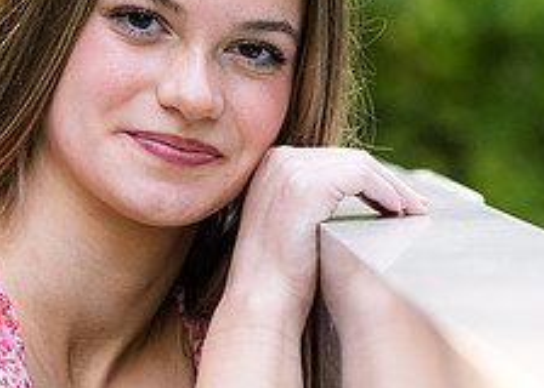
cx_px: 283
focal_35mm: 282
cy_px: 430
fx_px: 4357
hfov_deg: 7.1
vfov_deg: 5.1
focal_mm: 43
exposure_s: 1/400
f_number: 2
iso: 320
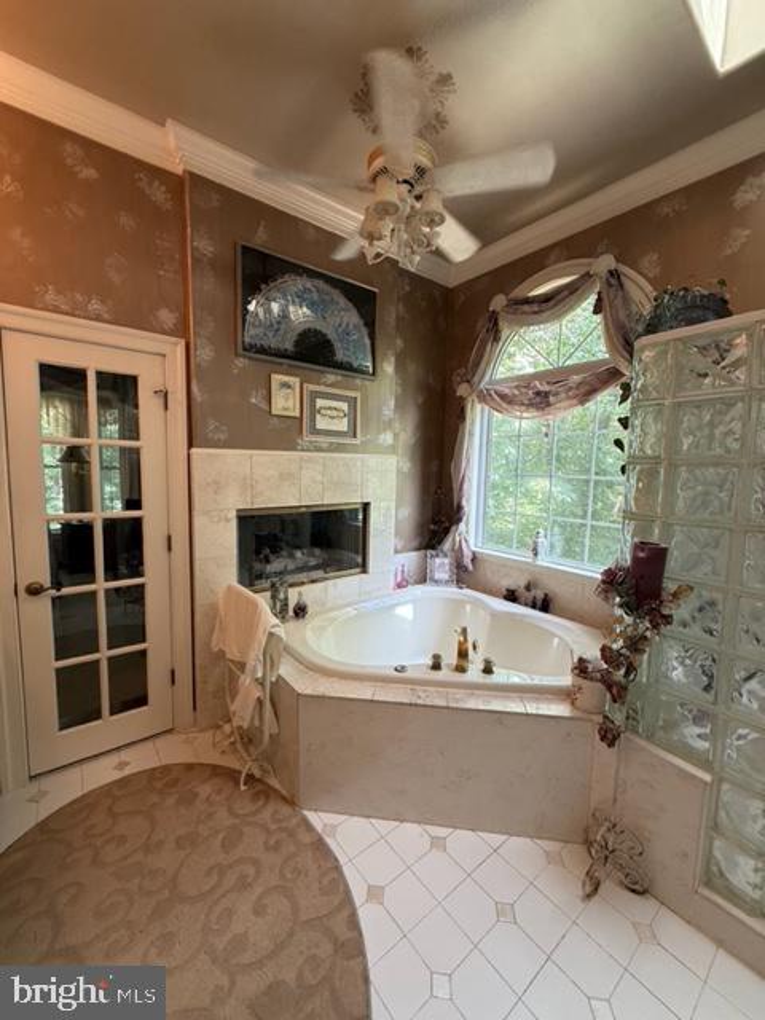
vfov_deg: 102.1
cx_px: 382
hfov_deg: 85.7
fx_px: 413
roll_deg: -1.7
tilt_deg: -5.4
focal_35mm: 14
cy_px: 510
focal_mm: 2.22
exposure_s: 1/120
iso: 160
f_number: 2.2
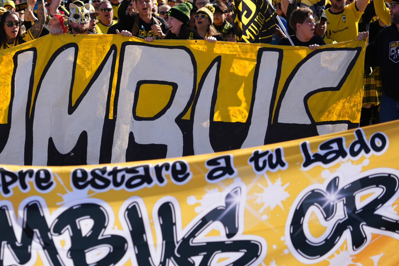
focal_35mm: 90
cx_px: 88
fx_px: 997
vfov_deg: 15.2
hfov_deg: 22.4
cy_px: 108
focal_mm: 50
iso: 160
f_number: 2
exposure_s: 1/4000
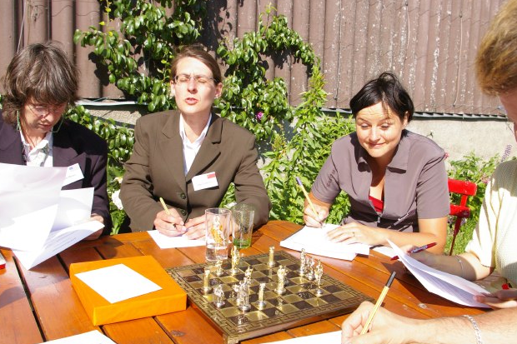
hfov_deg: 57.9
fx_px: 467
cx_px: 254
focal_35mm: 33
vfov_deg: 40.5
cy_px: 174
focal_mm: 21
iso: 800
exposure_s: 1/1000
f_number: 9.5
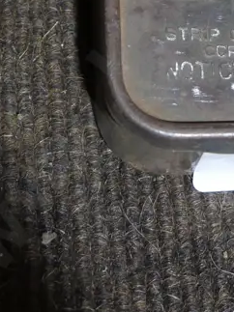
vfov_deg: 14.6
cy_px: -129
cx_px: 277
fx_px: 1145
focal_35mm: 127
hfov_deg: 11.4
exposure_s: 1/60
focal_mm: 20
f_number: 4.4
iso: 640
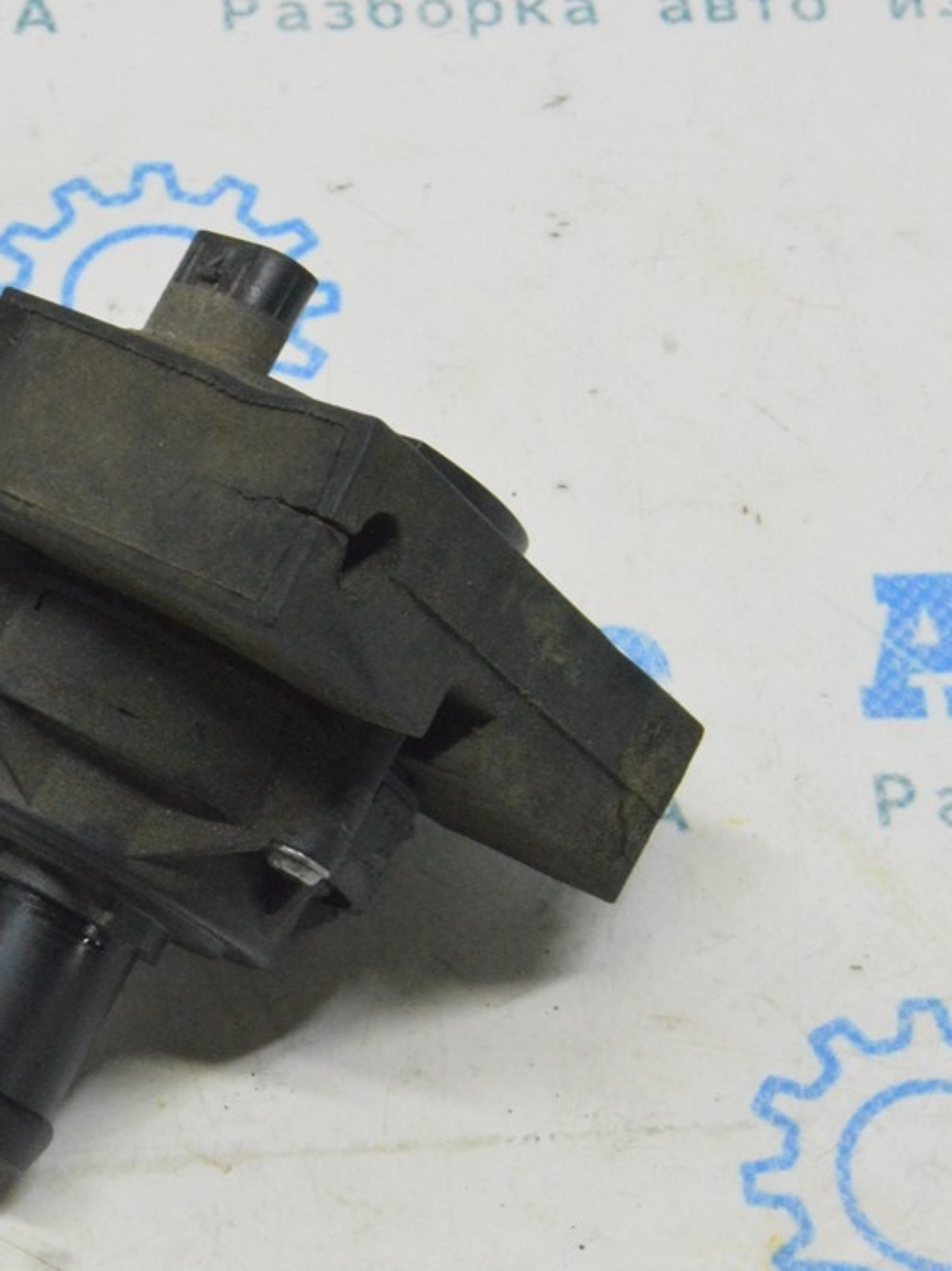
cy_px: 636
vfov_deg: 16.5
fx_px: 4393
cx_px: 180
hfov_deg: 12.3
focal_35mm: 120
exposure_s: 1/20
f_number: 20
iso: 6400
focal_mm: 55
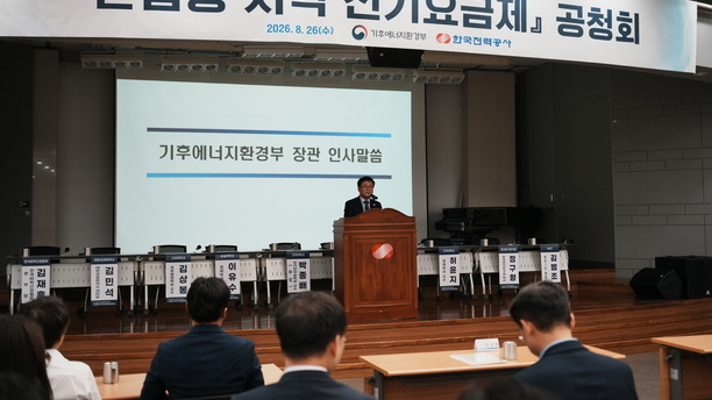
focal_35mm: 43
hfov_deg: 47.4
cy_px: 167
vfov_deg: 27.7
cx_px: 363
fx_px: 812
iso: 800
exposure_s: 1/400
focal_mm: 40
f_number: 2.8
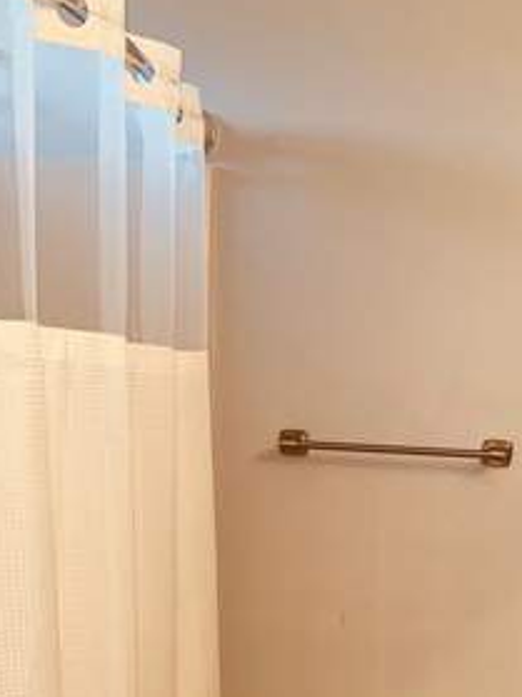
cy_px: 690
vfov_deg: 32.3
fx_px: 1107
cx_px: 345
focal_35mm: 55
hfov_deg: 26.4
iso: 100
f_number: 1.78
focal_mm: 6.76
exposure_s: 1/120
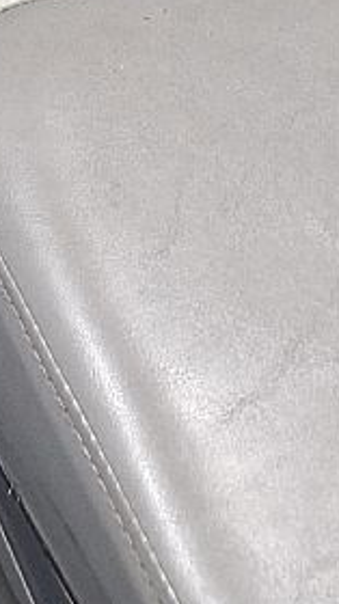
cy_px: -854
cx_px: -421
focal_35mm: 129
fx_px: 2066
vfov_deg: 12.8
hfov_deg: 8.7
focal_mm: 5.54
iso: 50
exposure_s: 1/153
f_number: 1.8
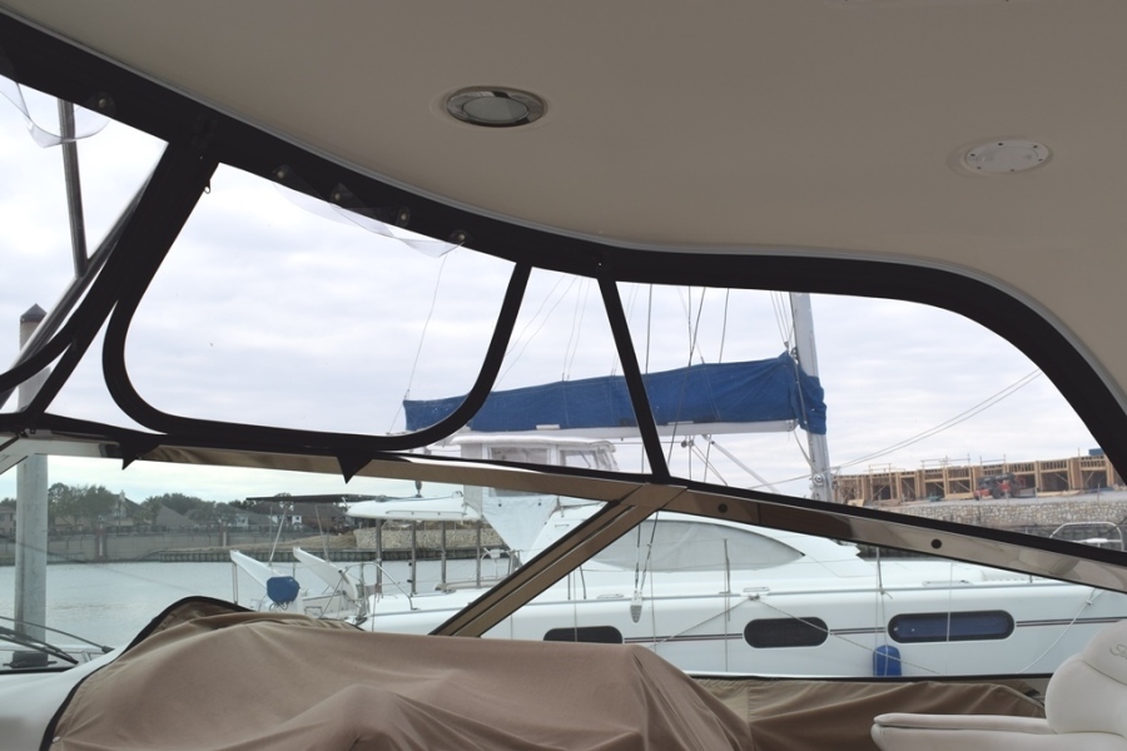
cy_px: 376
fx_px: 1174
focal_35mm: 38
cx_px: 564
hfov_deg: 51.3
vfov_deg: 35.5
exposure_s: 1/400
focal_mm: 25
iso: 200
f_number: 10
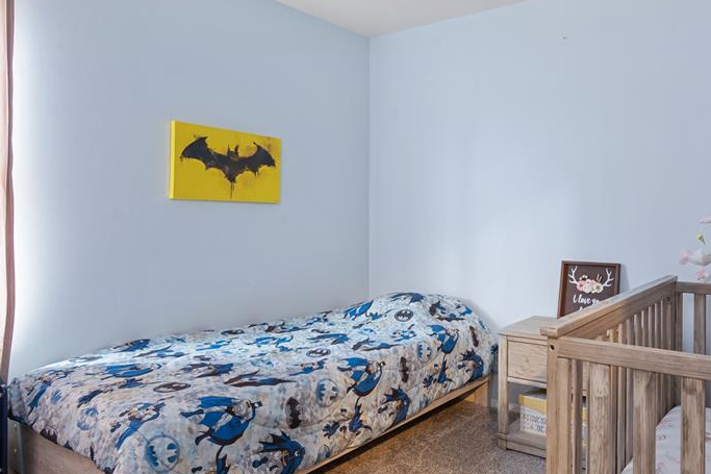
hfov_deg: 42.8
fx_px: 888
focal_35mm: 45
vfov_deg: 29.8
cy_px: 228
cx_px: 498
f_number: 9
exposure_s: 2
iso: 320
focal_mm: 30
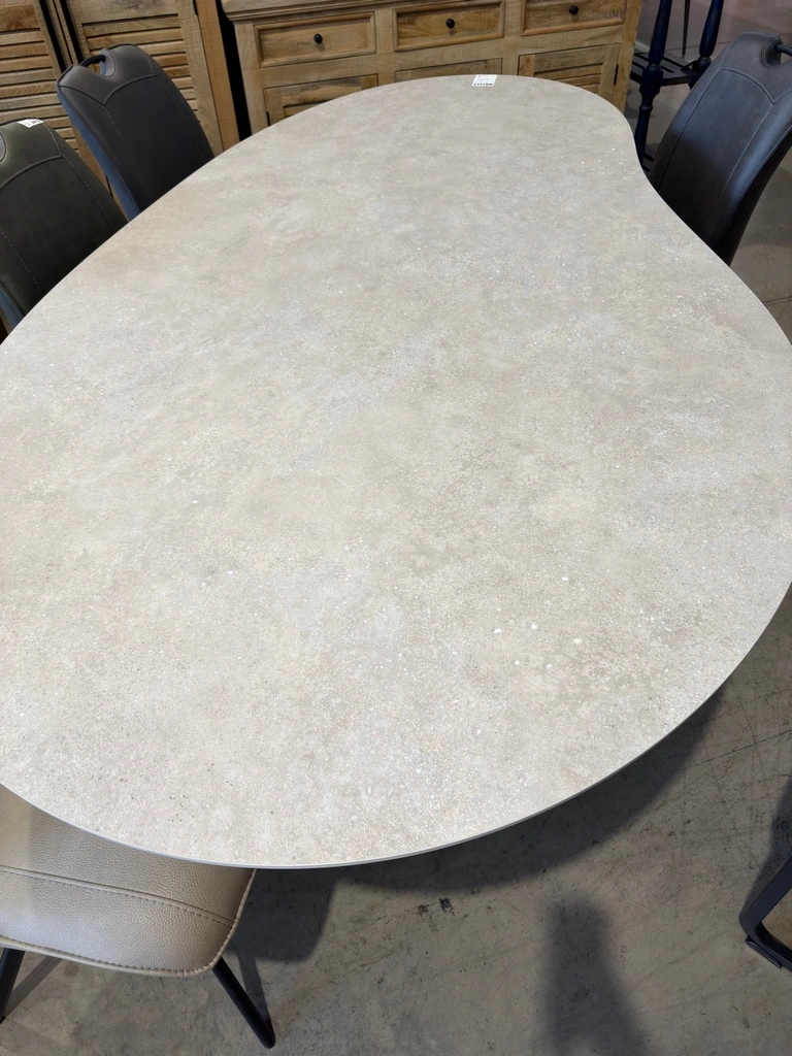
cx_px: 396
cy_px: 528
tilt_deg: -44.7
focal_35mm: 24
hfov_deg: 56.8
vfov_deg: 71.6
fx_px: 732
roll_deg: +3.2
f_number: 1.8
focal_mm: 6.8
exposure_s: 1/50
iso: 80
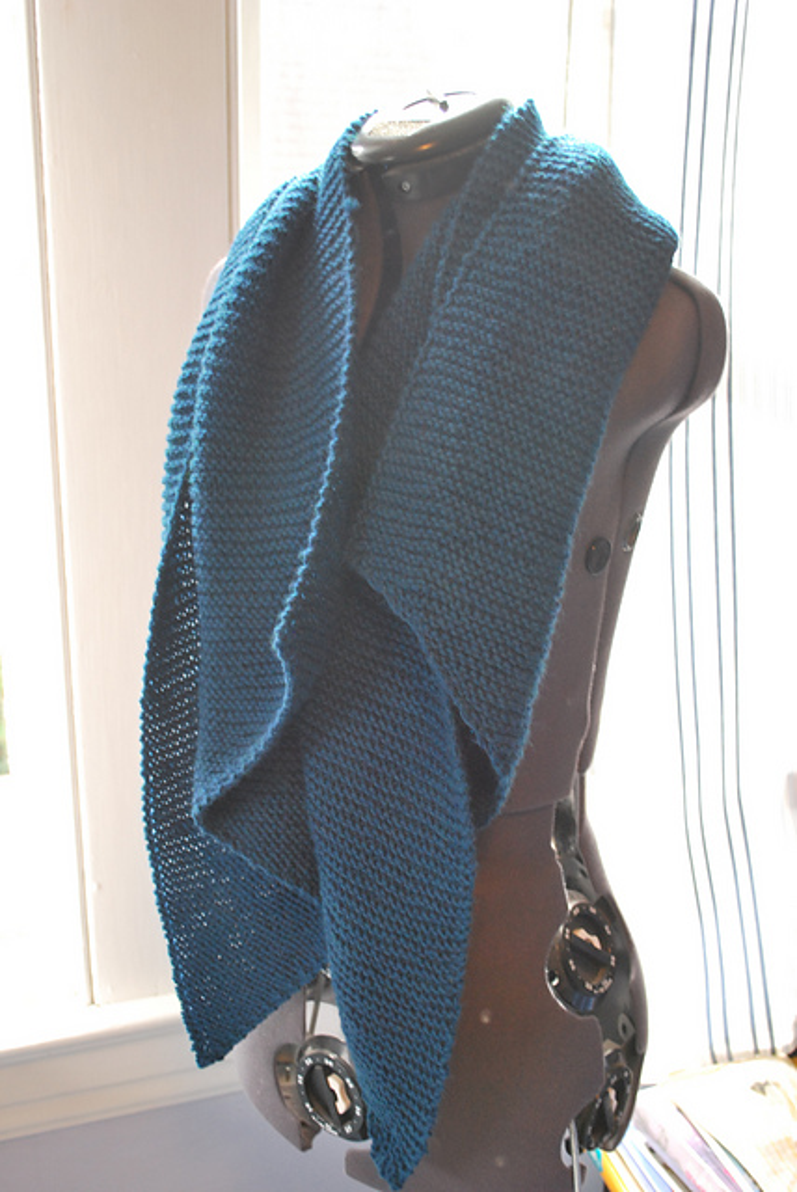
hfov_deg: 34.3
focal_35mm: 39
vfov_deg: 49.5
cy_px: 596
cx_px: 398
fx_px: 1292
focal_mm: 26
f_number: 4.2
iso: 450
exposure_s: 1/30
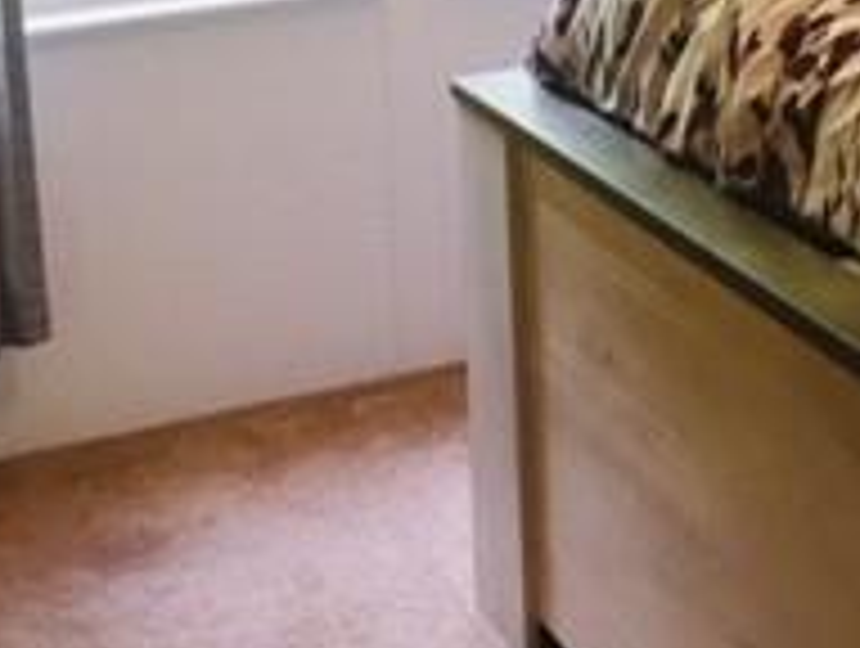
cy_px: -252
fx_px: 2414
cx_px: 865
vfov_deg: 14.5
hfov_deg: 19.6
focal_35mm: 97
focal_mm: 4.15
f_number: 2.2
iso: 40
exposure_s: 1/30
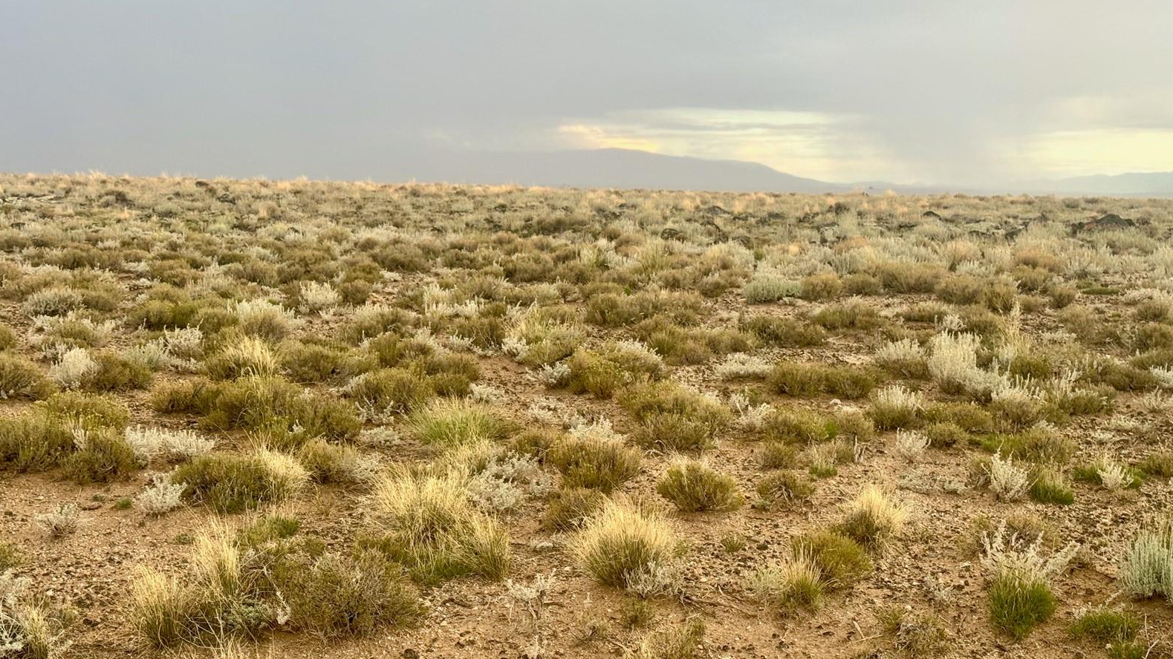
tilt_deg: -5.5
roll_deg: -1.2
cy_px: 349
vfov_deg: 22.6
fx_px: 1648
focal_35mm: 53
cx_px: 586
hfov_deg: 39.2
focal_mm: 6.76
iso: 100
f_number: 1.78
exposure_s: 1/93
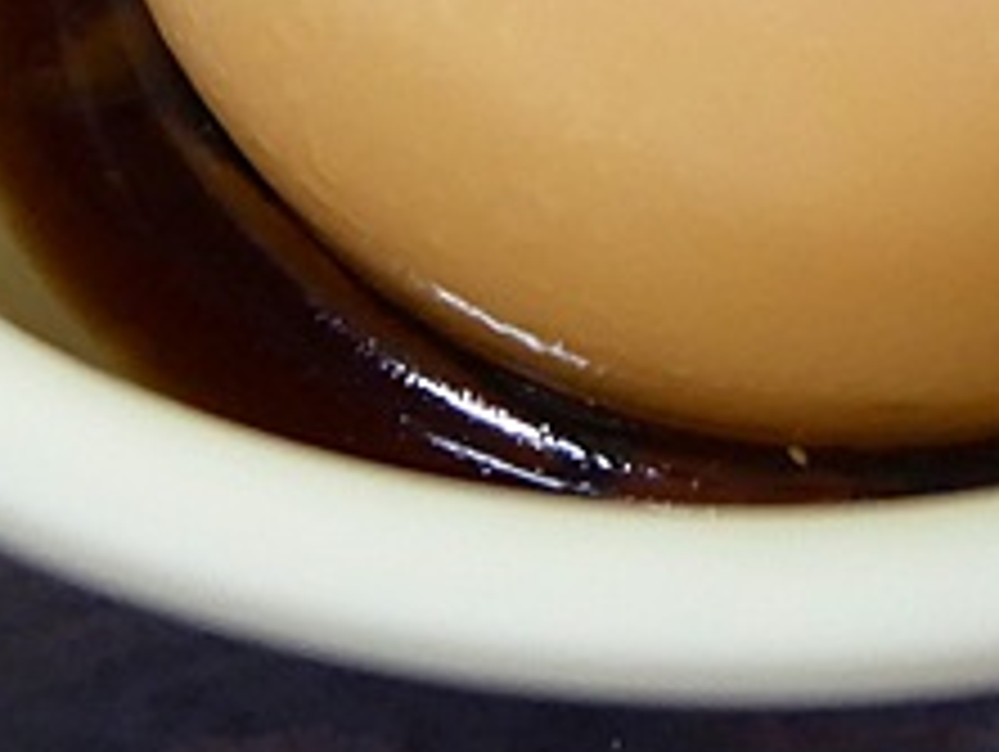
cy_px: -408
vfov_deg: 9.4
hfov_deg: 12.9
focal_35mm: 153
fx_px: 4420
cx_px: 680
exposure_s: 1/60
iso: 1000
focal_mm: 17
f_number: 4.1
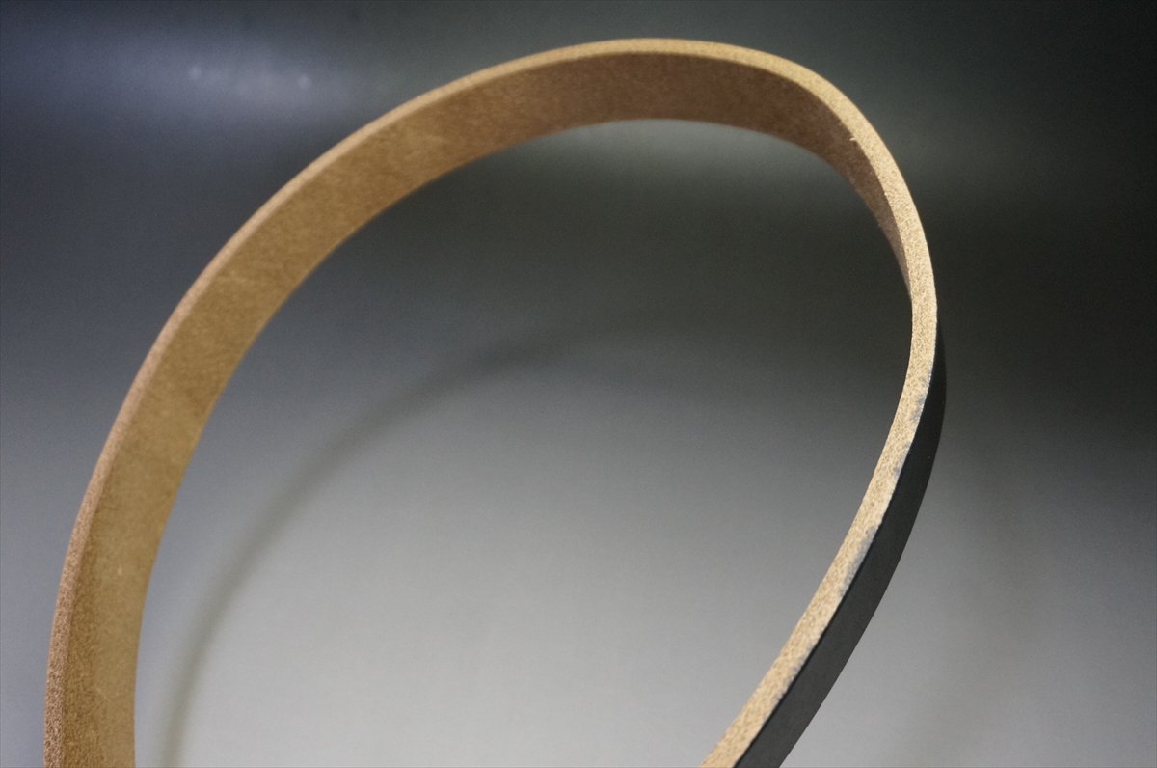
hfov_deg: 53.2
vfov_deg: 36.8
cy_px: 384
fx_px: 1155
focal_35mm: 36
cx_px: 578
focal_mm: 24
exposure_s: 1/160
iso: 1600
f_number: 4.5
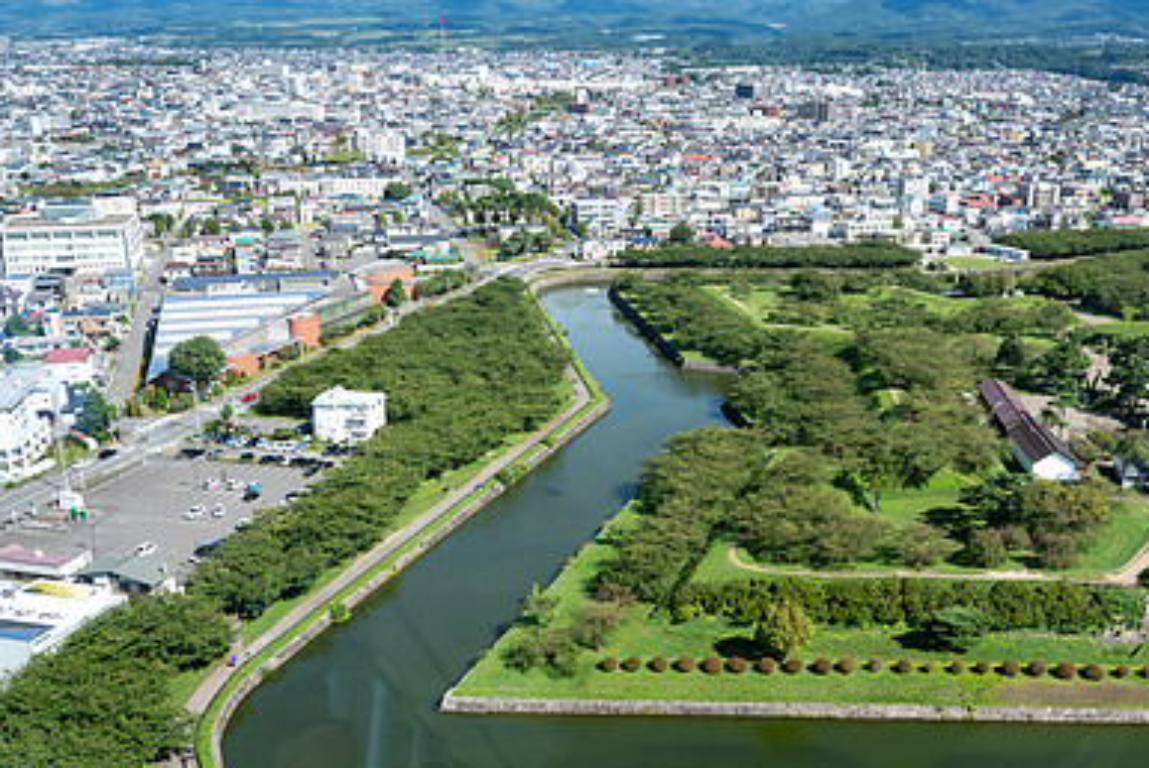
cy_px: 409
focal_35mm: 37
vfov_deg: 36.0
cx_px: 744
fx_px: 1182
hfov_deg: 51.1
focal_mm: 24
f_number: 8
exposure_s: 1/160
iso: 180
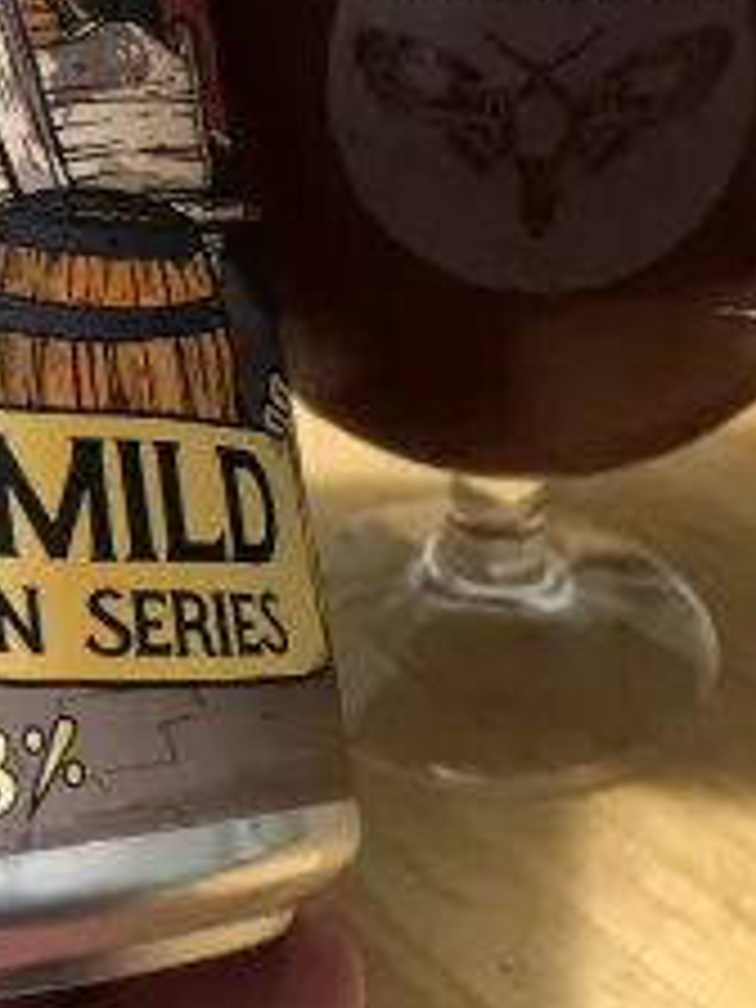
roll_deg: +4.4
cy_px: 328
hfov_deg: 28.8
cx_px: 216
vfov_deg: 37.7
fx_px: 1456
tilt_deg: -25.7
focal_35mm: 50
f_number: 1.8
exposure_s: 1/12
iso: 100
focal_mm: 3.99
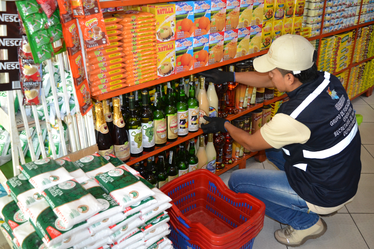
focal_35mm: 33
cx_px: 187
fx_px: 343
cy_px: 124
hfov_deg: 57.2
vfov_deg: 40.0
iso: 1600
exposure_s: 1/60
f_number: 3.8
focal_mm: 22
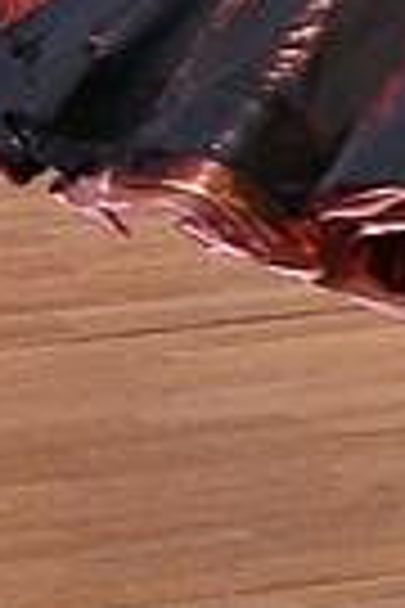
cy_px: -689
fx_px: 10158
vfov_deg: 3.4
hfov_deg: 2.3
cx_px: 457
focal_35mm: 602
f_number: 5.6
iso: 10000
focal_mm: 140
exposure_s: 1/400
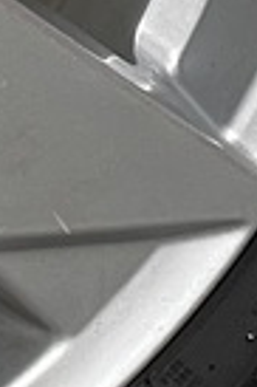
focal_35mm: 284
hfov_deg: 4.6
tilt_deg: -45.4
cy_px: -305
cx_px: -562
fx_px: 3049
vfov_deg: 7.1
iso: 100
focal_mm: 4.2
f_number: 1.6
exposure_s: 1/100
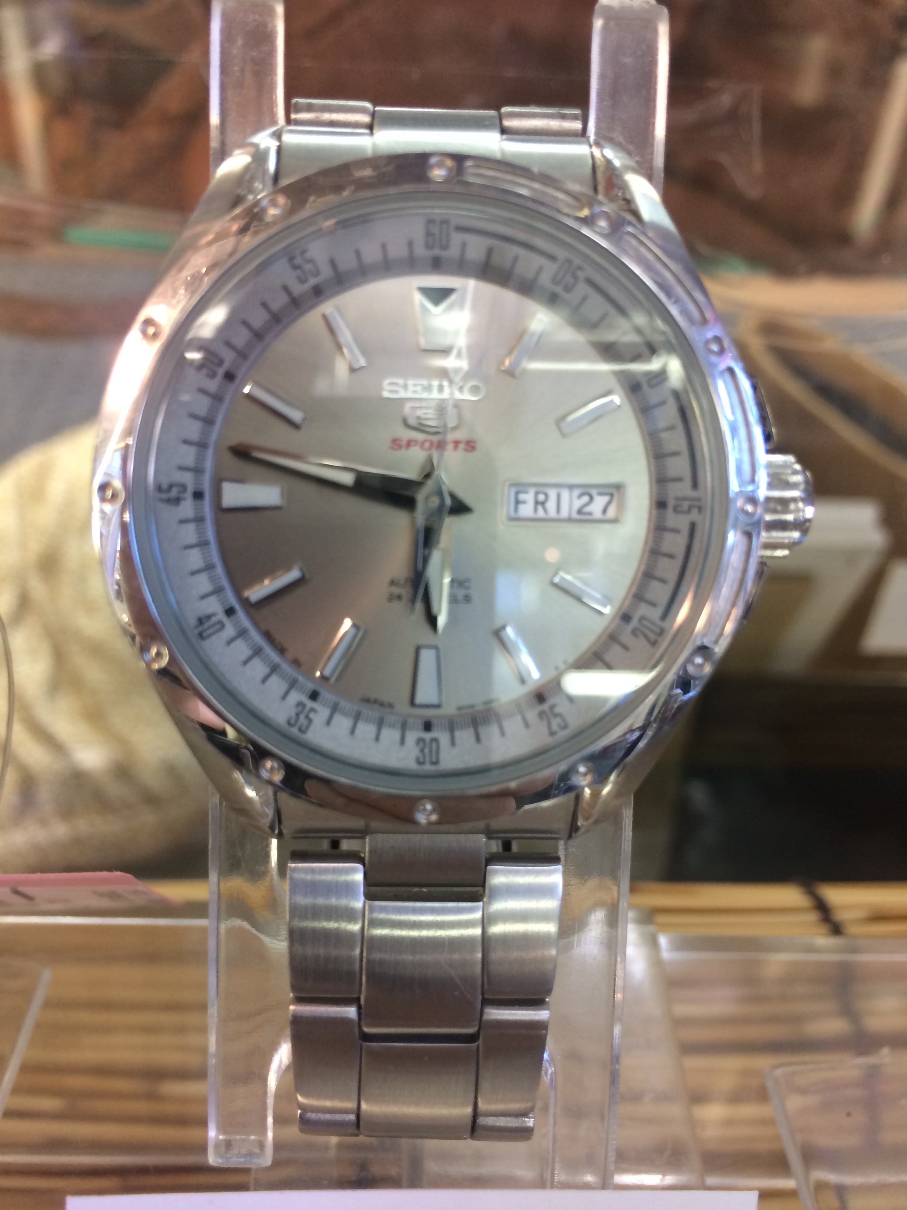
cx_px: 454
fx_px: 1013
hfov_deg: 48.2
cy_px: 605
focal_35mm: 29
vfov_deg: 61.7
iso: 100
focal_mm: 4.15
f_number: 2.2
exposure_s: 1/33
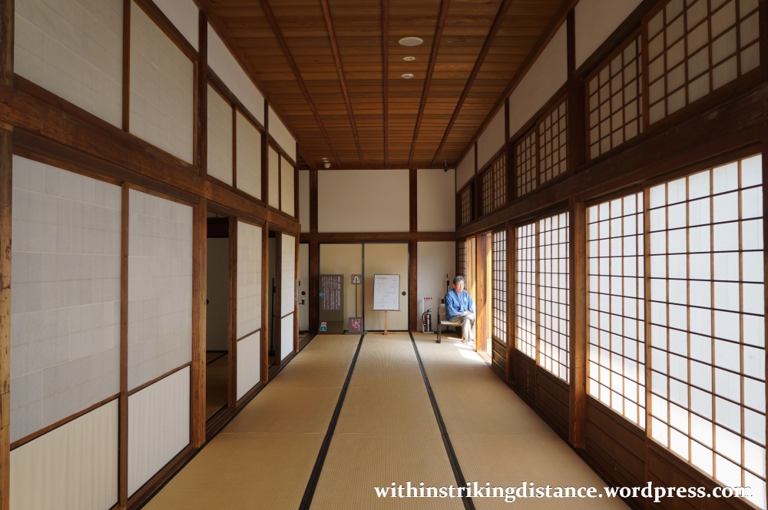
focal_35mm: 28
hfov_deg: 64.6
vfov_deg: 45.6
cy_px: 255
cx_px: 384
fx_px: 607
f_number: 5.6
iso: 200
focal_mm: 19
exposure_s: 1/125
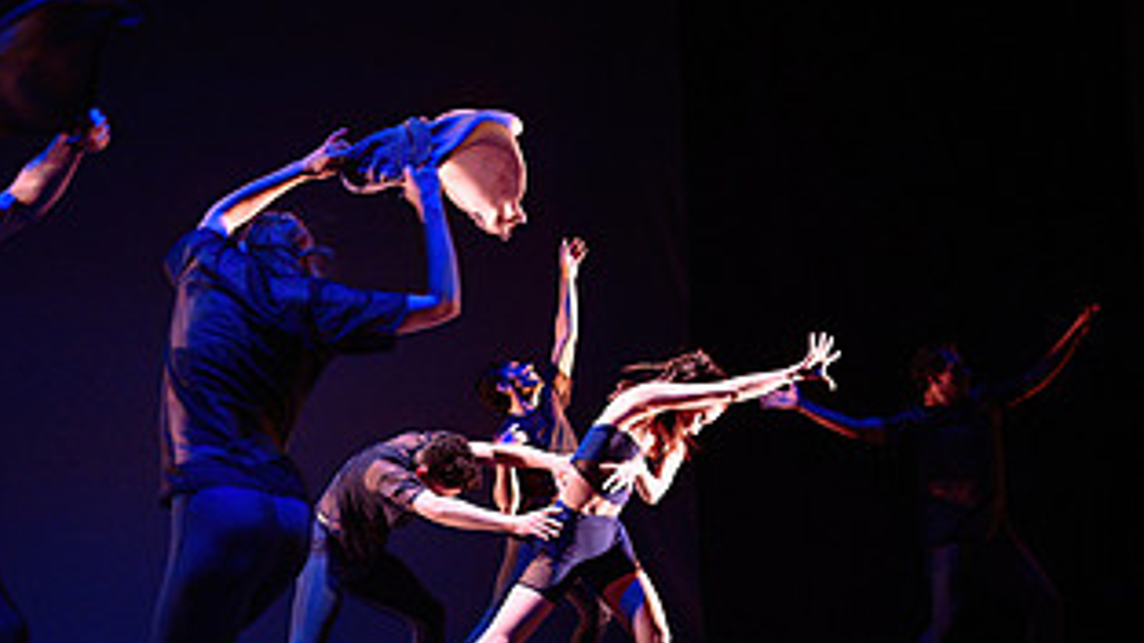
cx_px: 321
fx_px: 1426
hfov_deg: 42.7
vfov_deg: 25.0
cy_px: 511
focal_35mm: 47
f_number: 1.4
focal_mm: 24
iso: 1000
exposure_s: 1/320
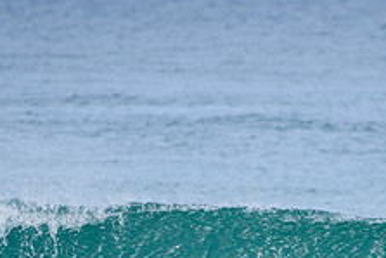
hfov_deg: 1.6
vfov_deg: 1.1
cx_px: 249
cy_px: 332
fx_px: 13926
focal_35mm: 1298
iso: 250
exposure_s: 1/2000
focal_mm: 500
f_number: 5.6
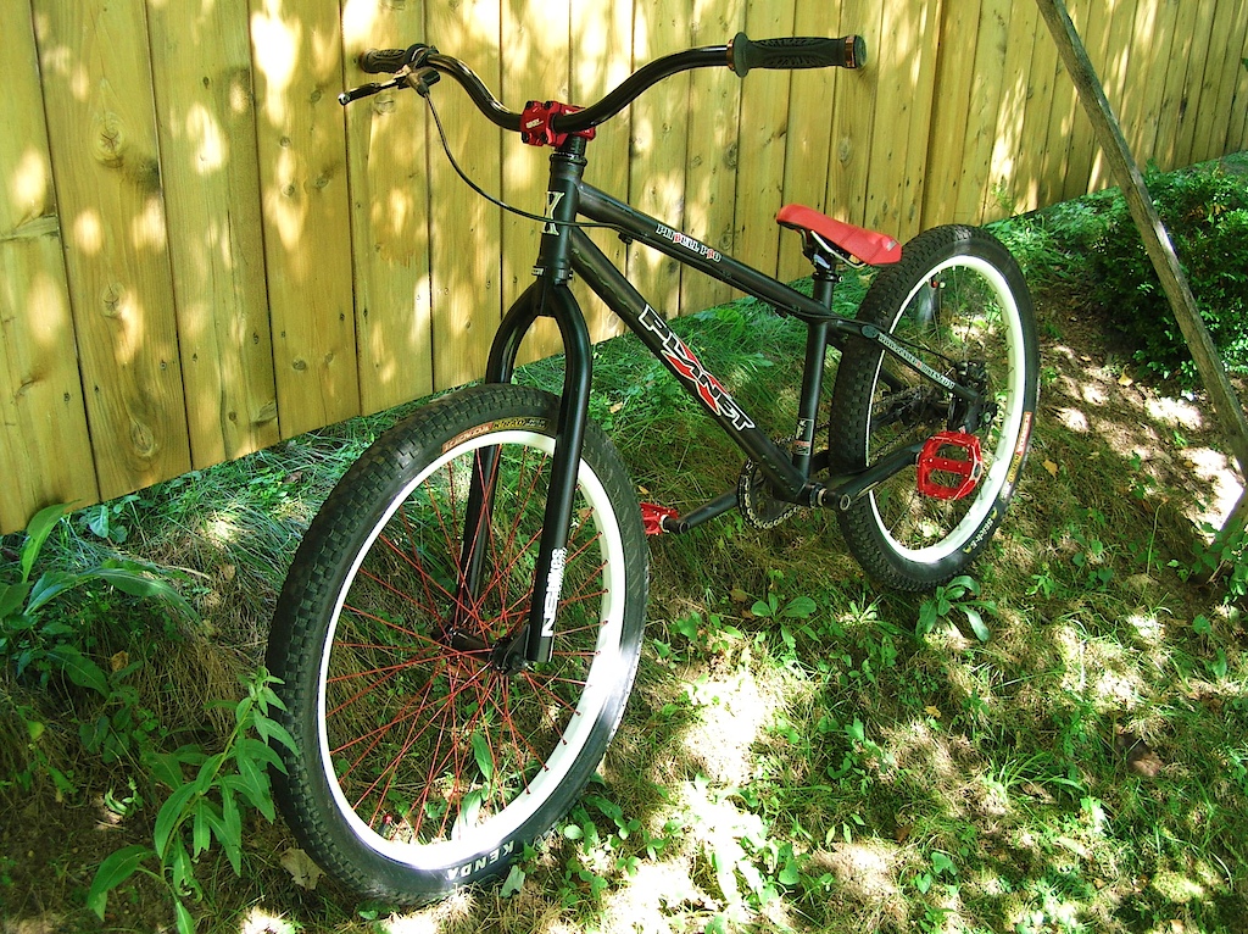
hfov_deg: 51.4
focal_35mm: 36
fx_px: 1297
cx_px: 624
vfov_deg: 39.6
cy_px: 467
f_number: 2.7
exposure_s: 1/33.4
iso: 50
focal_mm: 6
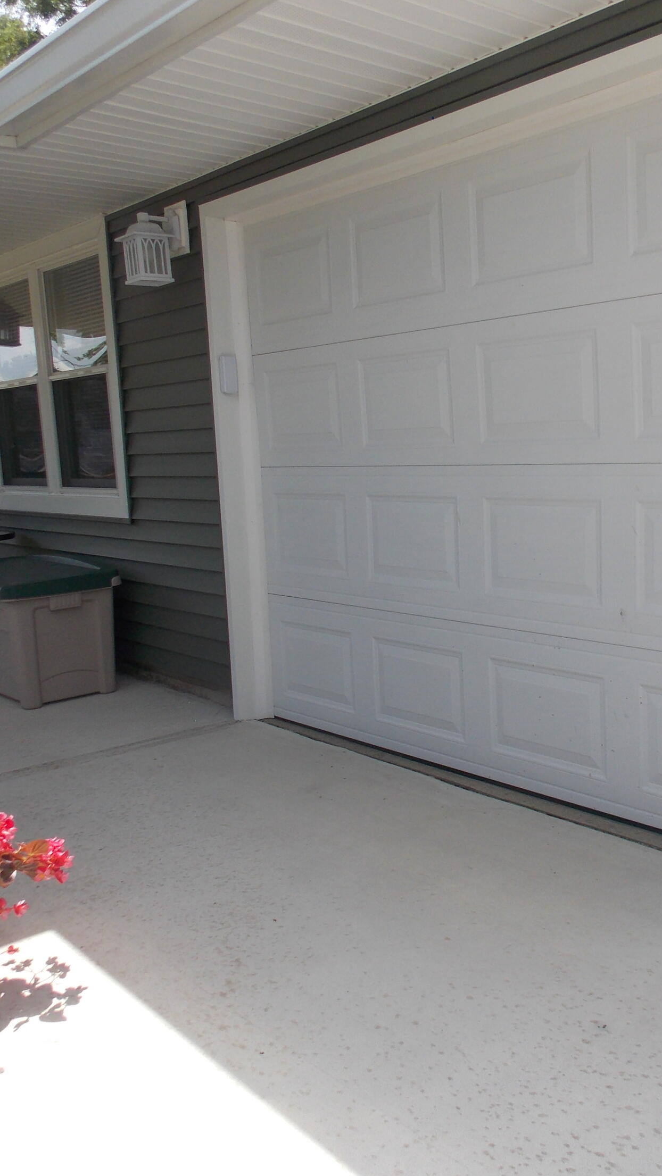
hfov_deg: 33.8
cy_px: 597
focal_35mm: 34
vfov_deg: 58.0
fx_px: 1061
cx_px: 517
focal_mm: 4
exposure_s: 1/800
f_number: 3.1
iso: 80
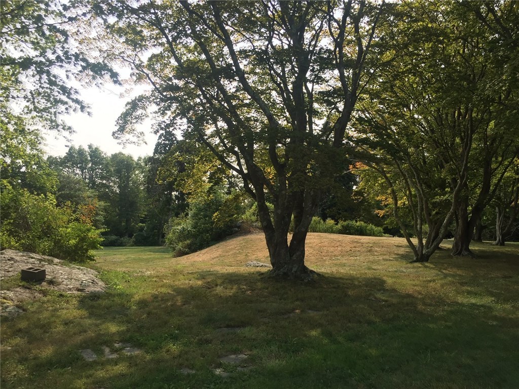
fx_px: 435
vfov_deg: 48.2
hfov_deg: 61.7
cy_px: 194
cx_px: 260
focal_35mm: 29
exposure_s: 1/1099
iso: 32
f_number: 2.2
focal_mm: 4.15
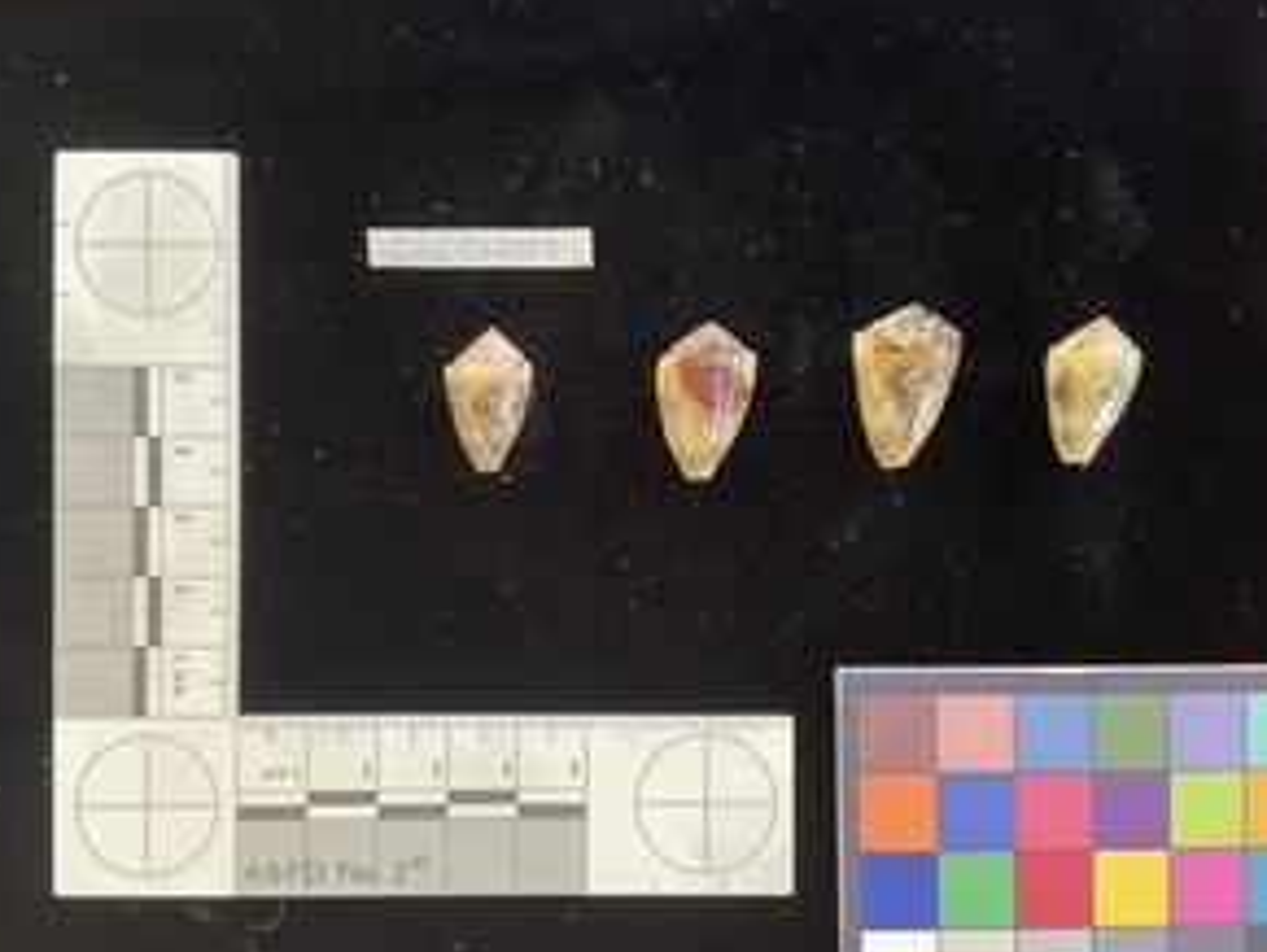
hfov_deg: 52.6
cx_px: 625
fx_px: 1282
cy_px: 522
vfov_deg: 40.7
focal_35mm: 35
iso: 125
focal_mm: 3
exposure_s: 1/60
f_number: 1.8
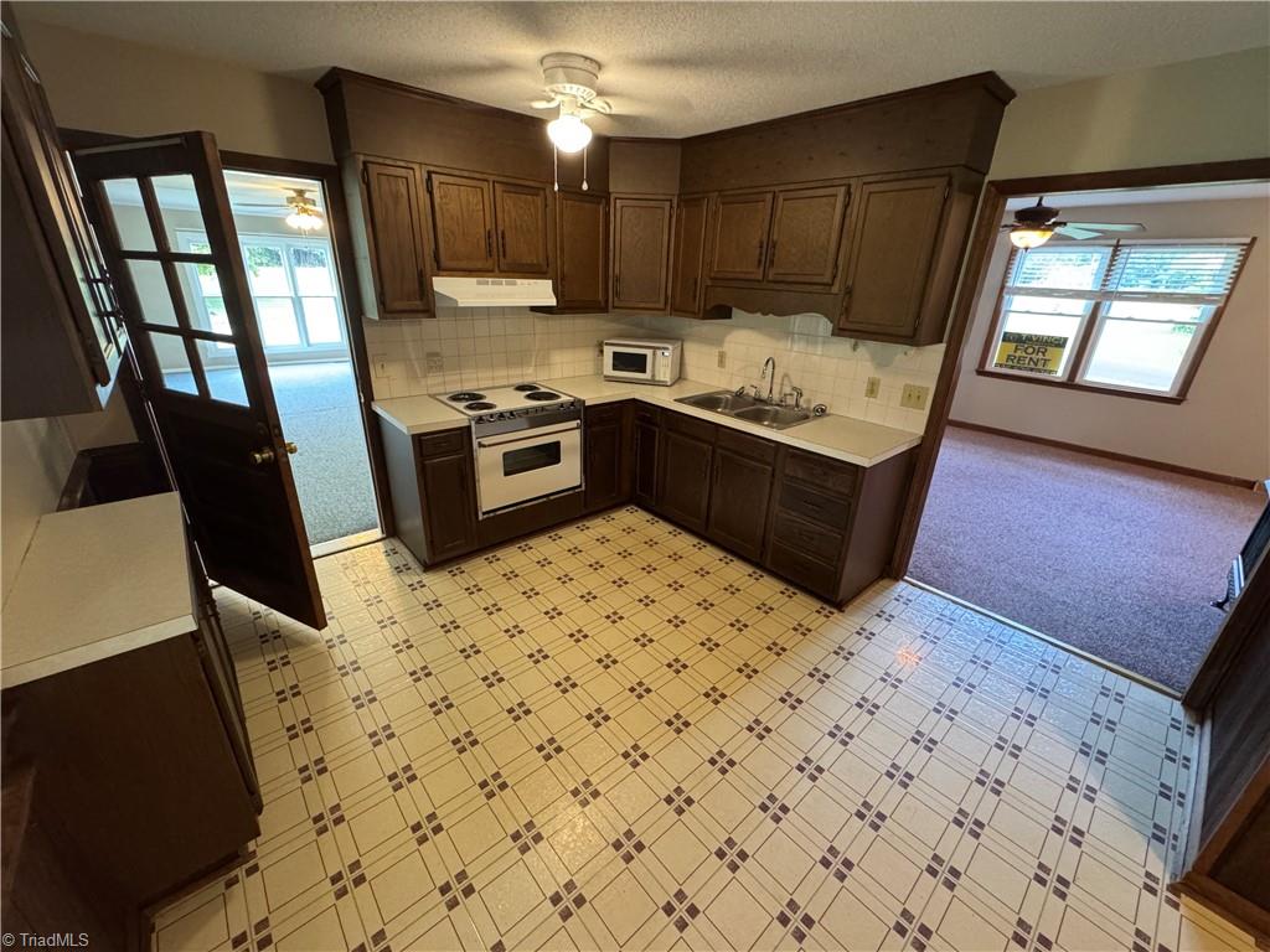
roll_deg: -1.6
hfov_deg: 102.1
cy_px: 476
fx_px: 514
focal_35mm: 14
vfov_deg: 85.7
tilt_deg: -22.5
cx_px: 635
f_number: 2.2
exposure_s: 1/60
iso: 800
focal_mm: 2.22
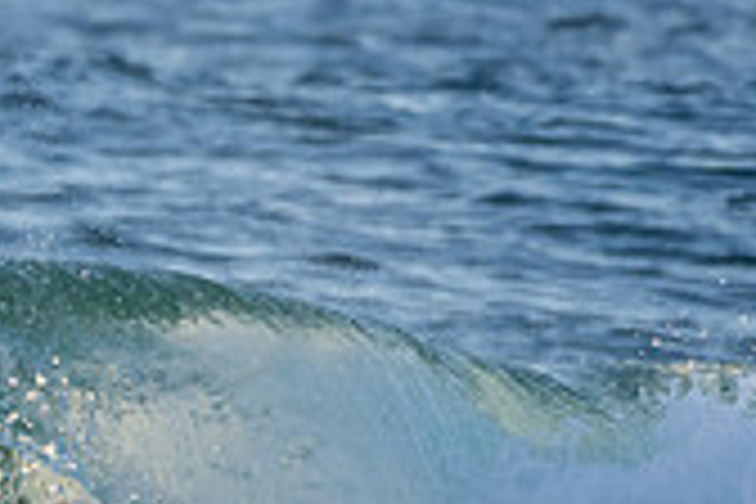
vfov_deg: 0.5
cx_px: -405
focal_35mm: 2597
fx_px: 54533
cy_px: 479
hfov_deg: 0.8
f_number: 5.6
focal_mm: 500
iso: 900
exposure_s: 1/1250
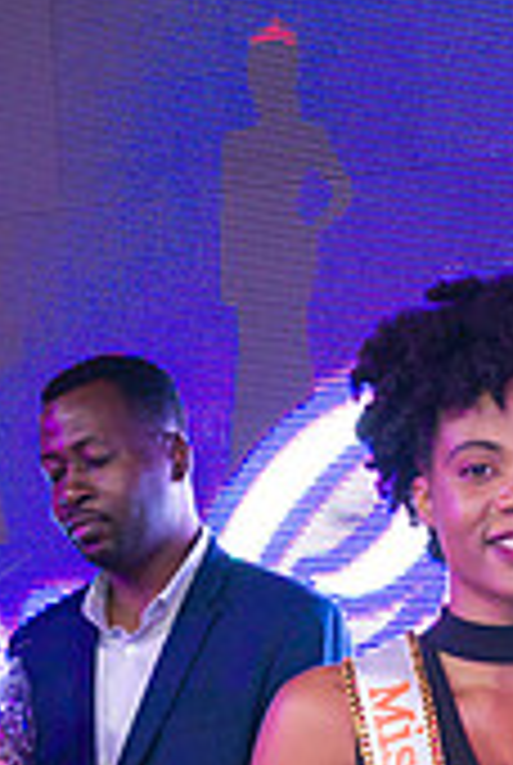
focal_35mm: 132
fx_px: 2810
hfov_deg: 10.3
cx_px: 562
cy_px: 846
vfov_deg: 15.1
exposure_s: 1/160
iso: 4000
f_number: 5
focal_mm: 50
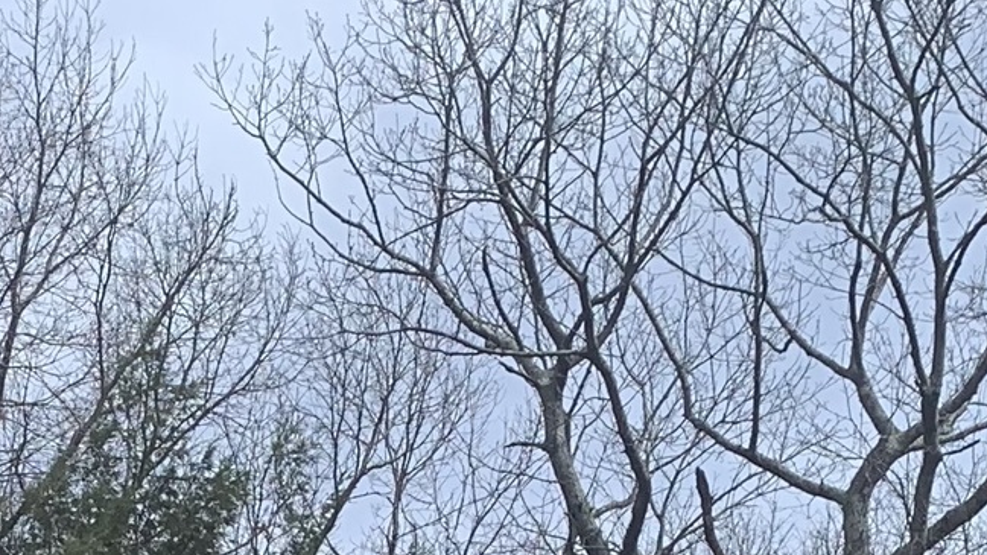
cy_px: 1597
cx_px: -207
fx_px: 3507
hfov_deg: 15.4
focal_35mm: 134
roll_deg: +1.3
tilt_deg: +8.1
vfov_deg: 7.9
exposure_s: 1/1490
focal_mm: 4.25
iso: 25
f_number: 1.8
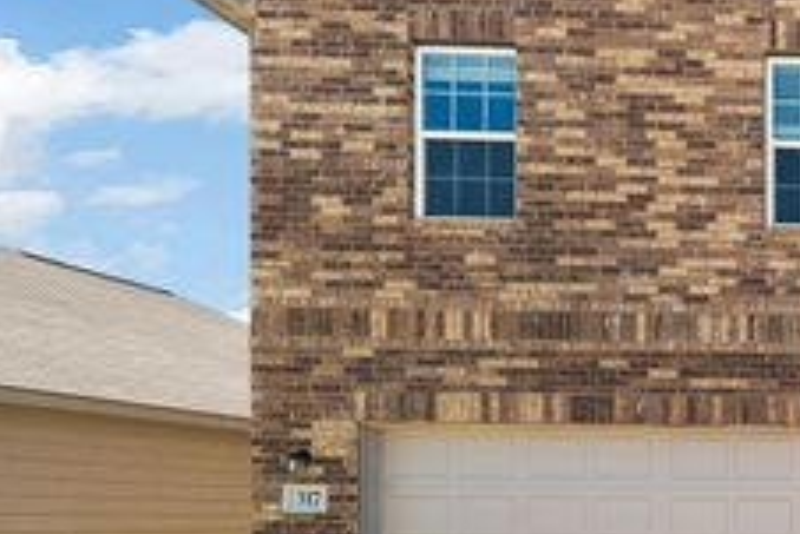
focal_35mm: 31
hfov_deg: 45.4
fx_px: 689
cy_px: 246
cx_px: 878
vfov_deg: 42.4
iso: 100
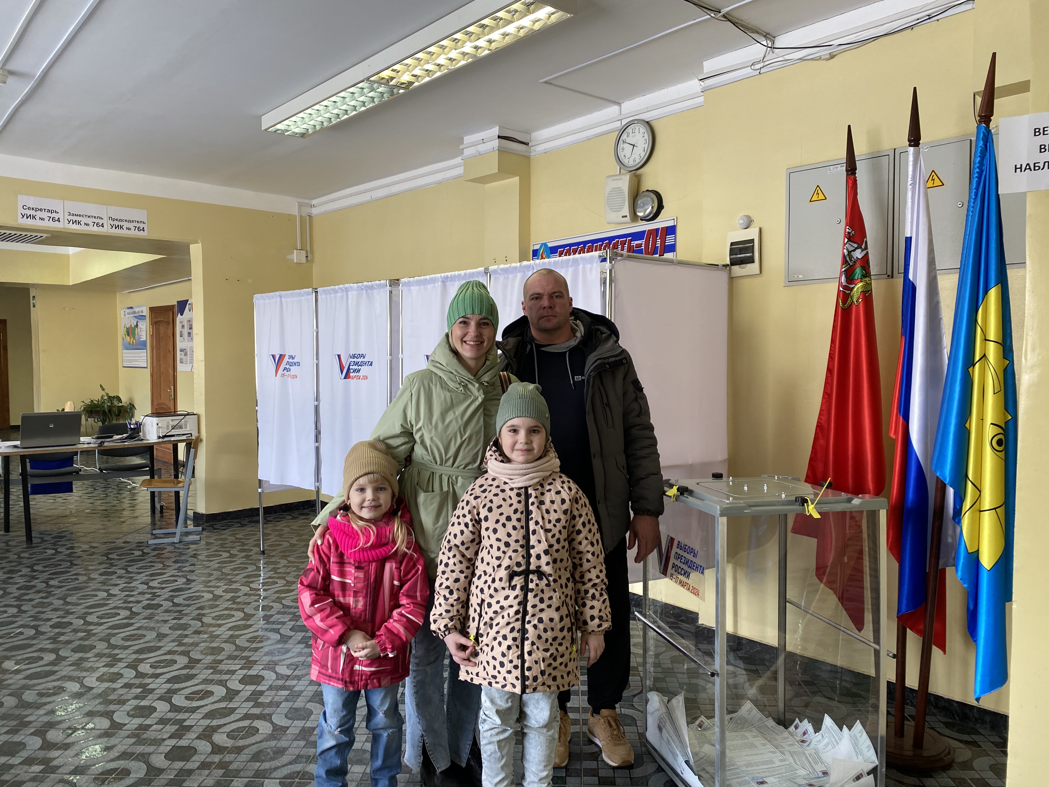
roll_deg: -0.6
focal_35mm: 26
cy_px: 394
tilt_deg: -2.1
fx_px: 788
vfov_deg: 53.1
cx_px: 524
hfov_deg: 67.3
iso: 64
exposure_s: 1/100
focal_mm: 4.25
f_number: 1.8
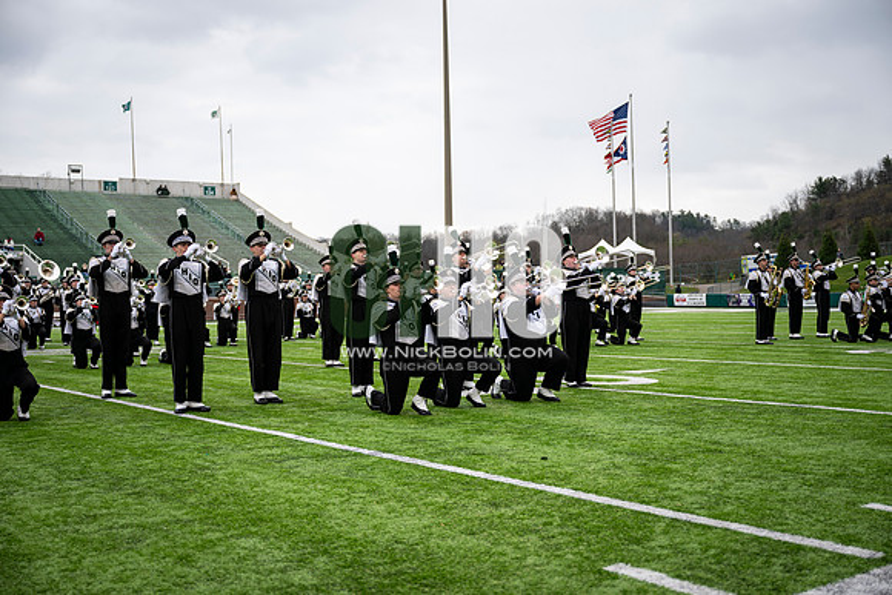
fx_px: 1016
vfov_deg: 32.6
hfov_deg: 47.4
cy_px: 298
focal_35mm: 41
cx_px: 446
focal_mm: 41
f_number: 2.8
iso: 100
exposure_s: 1/500
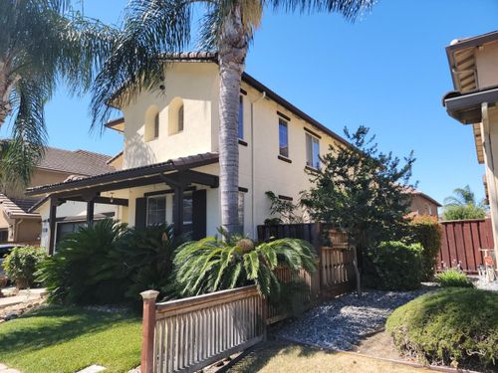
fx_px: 345
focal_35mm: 24
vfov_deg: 56.8
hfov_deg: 71.6
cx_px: 249
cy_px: 186
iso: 16
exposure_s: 1/425
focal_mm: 6.7
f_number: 1.8
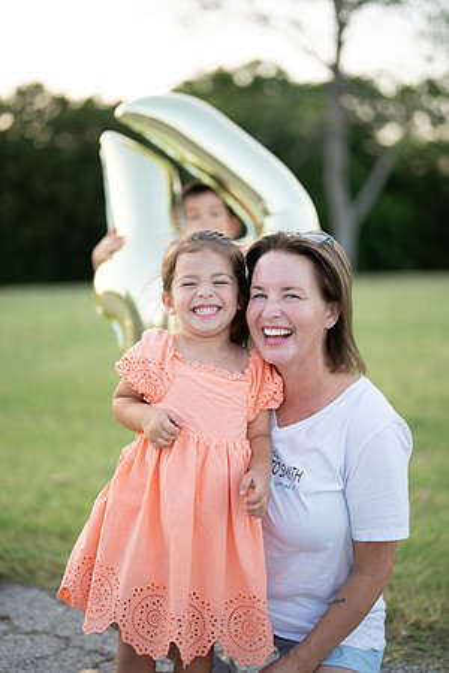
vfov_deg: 39.6
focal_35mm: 50
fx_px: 935
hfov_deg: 27.0
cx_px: 224
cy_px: 336
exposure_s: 1/1000
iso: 250
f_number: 1.2
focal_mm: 50
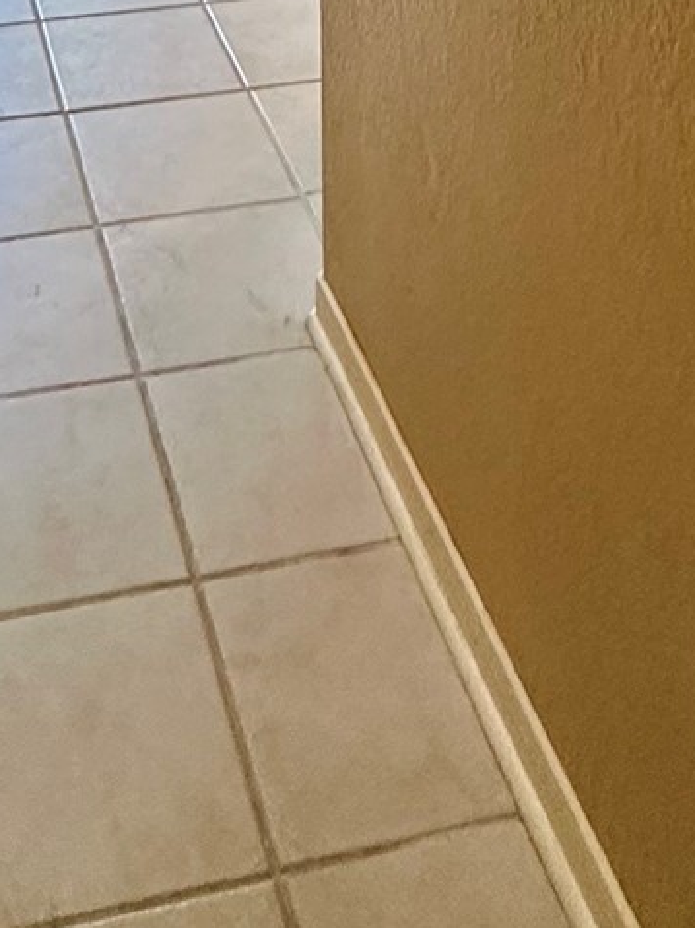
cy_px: -825
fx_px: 1608
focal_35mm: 60
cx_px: 149
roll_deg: +0.8
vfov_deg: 20.3
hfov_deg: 24.1
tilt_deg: +3.6
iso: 200
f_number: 2.2
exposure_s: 1/60
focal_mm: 2.22
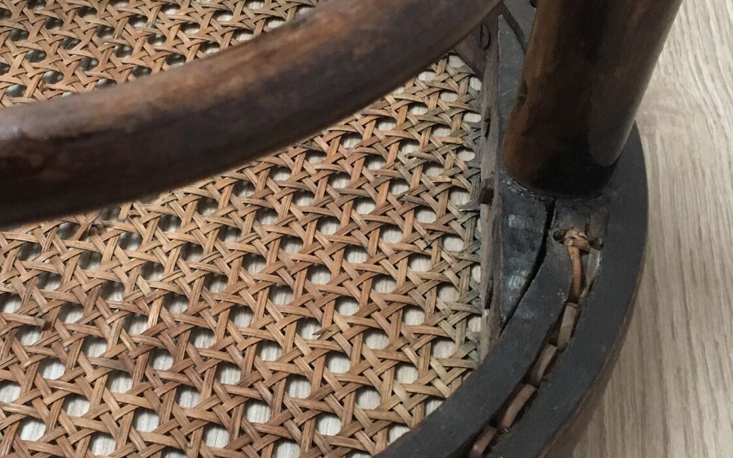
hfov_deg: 35.9
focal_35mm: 56
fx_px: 1119
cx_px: 251
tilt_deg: -46.4
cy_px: 217
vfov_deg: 23.2
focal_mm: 4.15
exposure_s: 1/20
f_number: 2.2
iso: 200
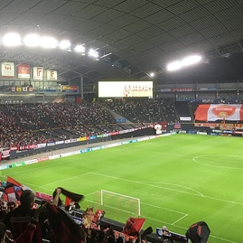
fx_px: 318
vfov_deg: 41.7
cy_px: 103
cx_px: 71
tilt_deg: -2.1
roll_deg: +0.4
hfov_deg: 41.0
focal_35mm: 40
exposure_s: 1/30
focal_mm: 4.15
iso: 64
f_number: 2.2
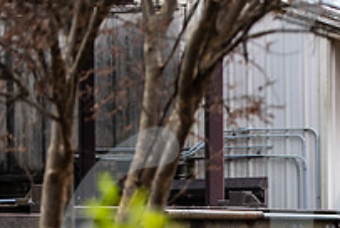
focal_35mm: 331
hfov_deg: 6.2
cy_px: 276
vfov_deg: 4.2
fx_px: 3131
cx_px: 323
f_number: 2.8
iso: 100
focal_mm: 116
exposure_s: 1/250
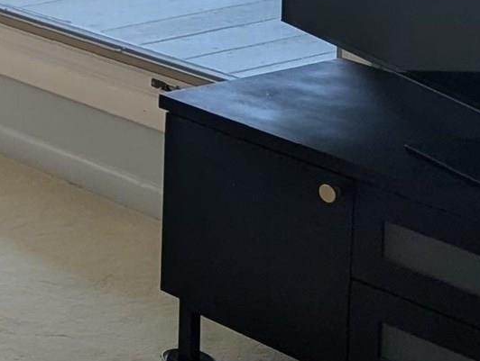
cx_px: -613
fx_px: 1917
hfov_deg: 12.0
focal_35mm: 138
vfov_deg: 10.0
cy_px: -375
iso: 73
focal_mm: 6.81
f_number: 1.85
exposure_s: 1/120
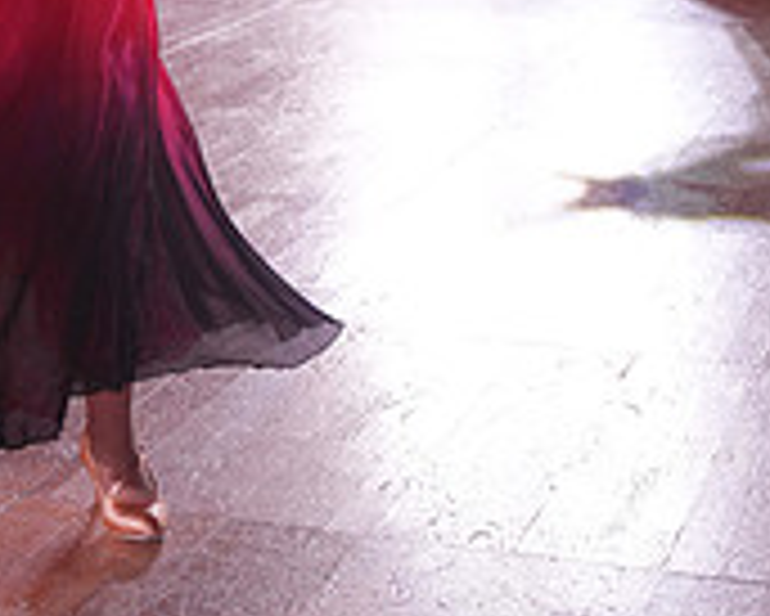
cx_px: -43
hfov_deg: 15.5
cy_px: -184
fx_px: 2759
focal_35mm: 121
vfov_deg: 12.4
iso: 1250
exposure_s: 1/500
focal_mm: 38
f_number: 4
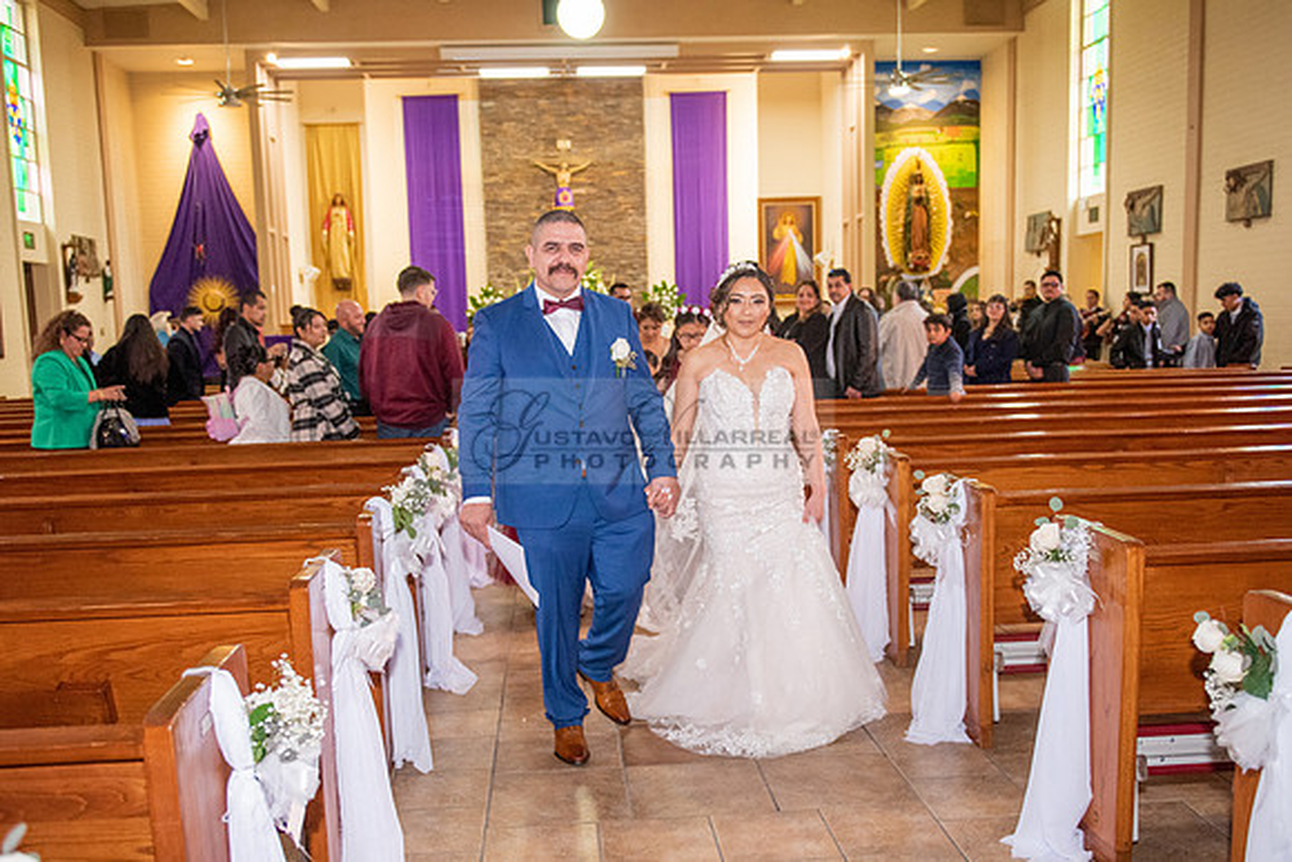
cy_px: 509
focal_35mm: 35
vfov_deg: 38.2
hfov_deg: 55.0
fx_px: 1242
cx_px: 634
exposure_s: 1/160
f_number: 2.8
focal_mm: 28
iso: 2000
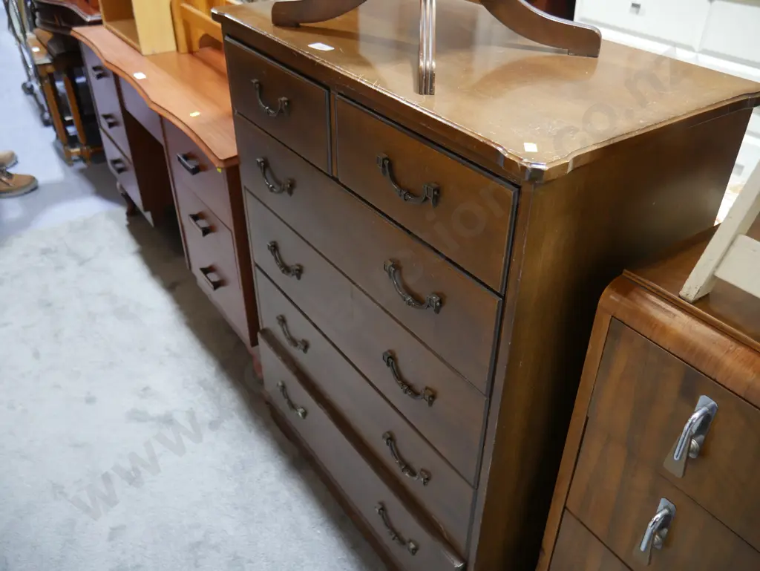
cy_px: 286
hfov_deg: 63.4
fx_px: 615
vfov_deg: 49.8
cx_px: 380
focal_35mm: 28
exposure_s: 1/60
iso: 800
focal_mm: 14
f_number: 3.5
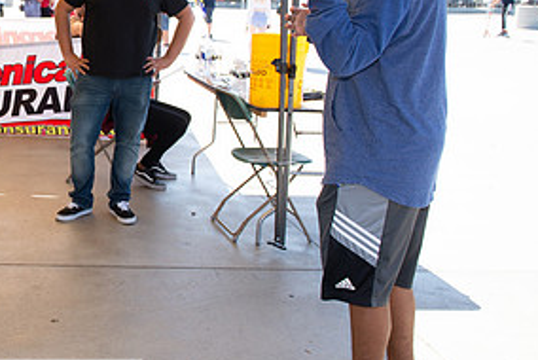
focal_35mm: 49
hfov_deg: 36.5
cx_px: 8
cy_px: 101
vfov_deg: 27.3
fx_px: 733
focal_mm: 24
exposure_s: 1/800
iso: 250
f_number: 4
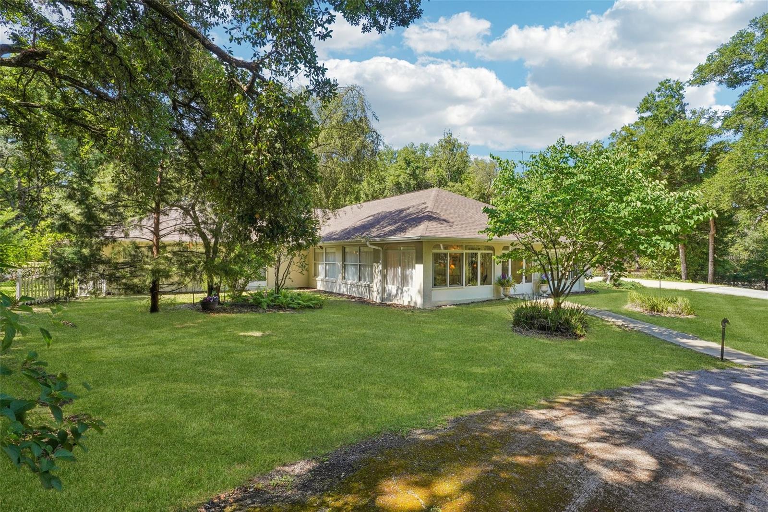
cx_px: 384
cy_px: 256
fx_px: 405
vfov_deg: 64.5
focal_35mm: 19
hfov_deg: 86.9
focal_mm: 19
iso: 320
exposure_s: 1/30
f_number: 20
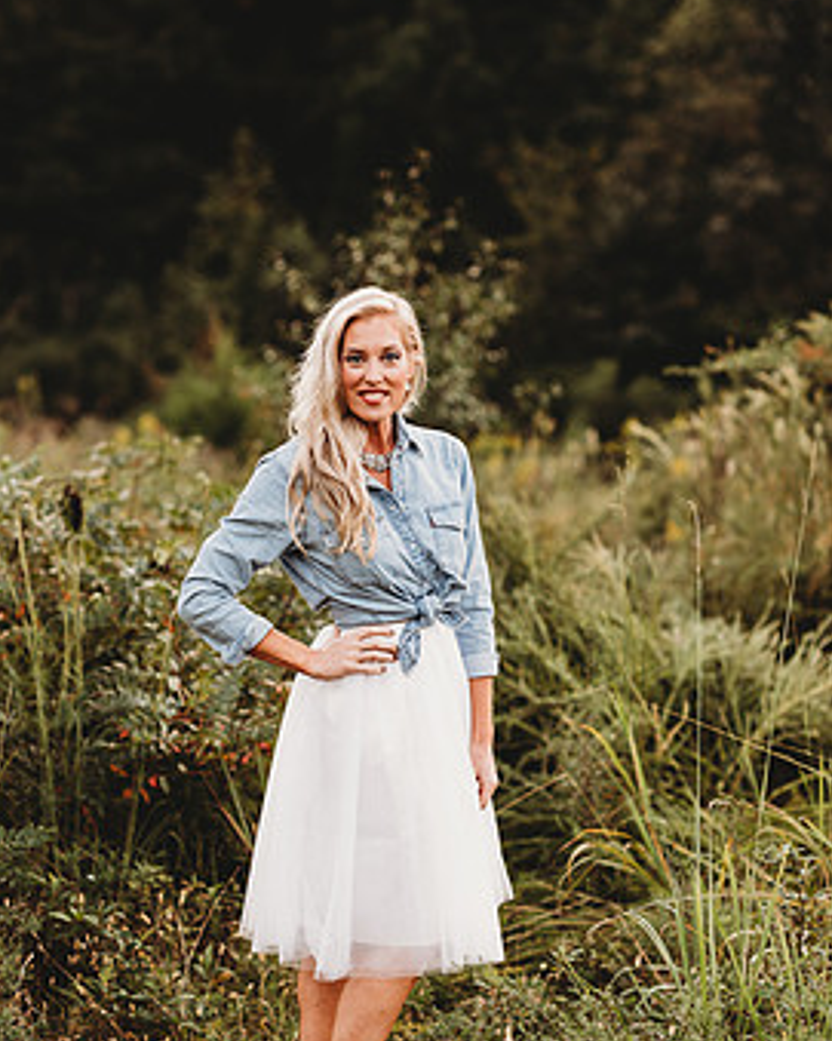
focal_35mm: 106
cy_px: 617
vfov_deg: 18.1
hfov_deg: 14.5
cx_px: 375
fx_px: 3264
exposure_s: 1/200
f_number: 2.2
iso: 125
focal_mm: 85
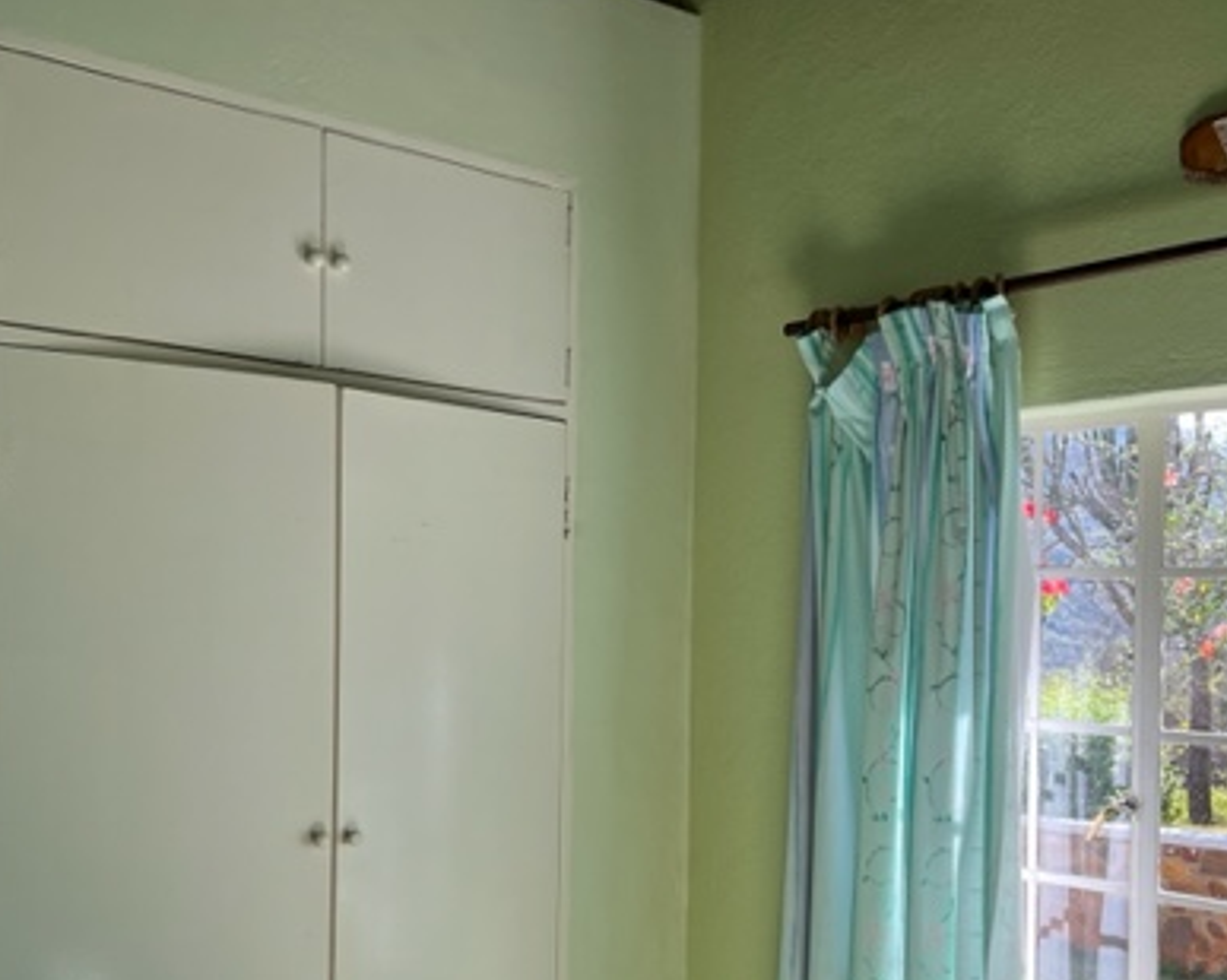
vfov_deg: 35.2
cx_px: 625
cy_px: 669
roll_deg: -1.3
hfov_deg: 43.9
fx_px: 1524
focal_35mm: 42
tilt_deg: -0.8
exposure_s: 1/443
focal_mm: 5.7
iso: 50
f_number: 1.5
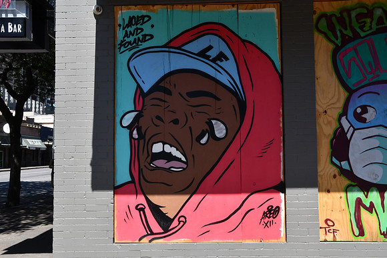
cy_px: 129
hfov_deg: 53.1
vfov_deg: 36.9
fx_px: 387
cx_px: 194
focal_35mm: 36
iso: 360
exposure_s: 1/125
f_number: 25
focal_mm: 24
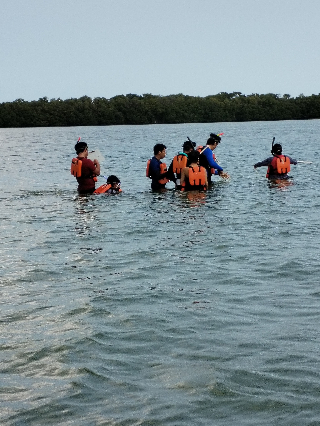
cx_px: 160
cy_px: 213
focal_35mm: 110
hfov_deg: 13.5
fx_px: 1356
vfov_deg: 17.9
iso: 100
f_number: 1.8
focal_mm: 4.75
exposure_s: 1/1722
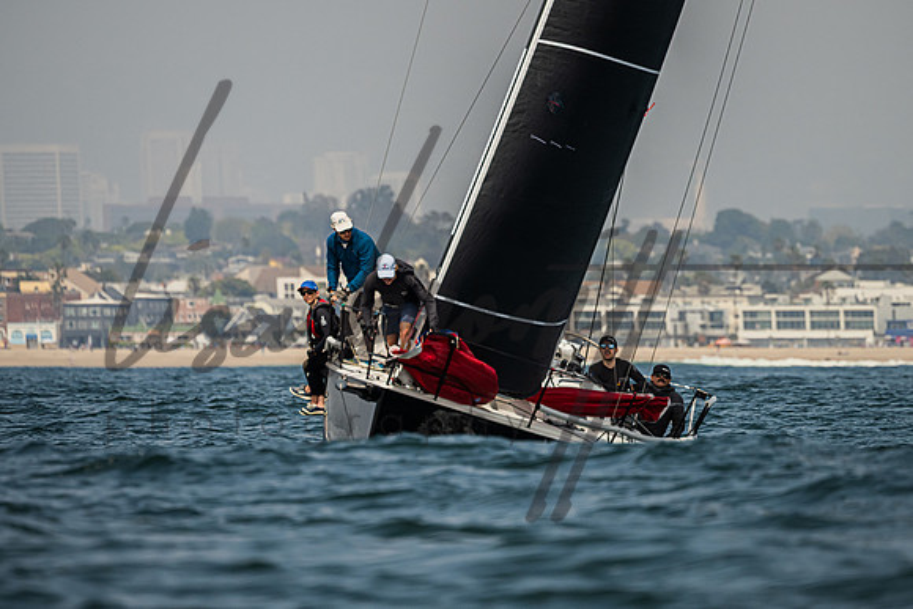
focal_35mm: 530
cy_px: 302
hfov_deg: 3.9
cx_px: 508
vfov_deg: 2.6
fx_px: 13443
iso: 500
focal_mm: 400
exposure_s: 1/4000
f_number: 5.6
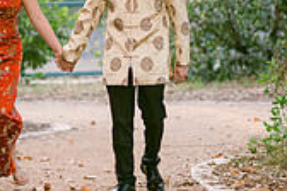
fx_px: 2344
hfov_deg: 7.0
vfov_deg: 4.7
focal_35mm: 294
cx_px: 68
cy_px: 36
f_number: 2
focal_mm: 85
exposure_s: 1/200
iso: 200
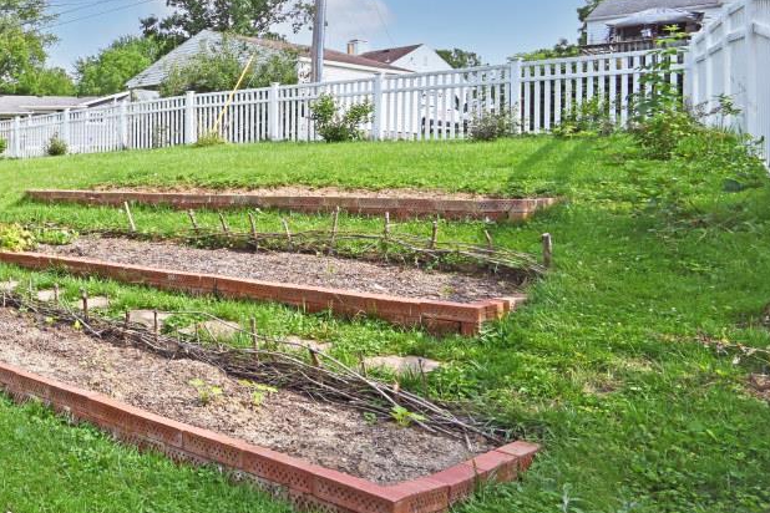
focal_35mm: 34
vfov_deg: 38.5
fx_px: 727
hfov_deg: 40.3
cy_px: 178
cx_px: -143
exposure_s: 1/125
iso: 140
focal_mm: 14
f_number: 13
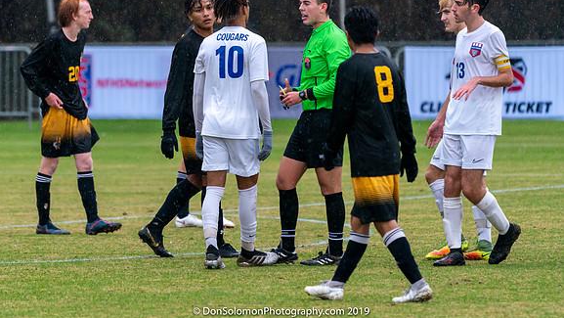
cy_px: 100
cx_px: 216
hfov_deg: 4.7
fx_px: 6897
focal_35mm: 461
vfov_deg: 2.6
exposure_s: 1/1000
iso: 3200
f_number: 5.6
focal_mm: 345
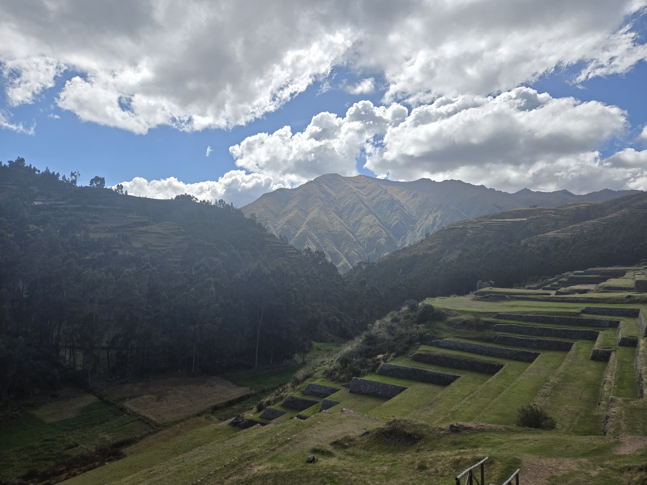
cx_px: 324
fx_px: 430
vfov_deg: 58.9
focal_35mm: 23
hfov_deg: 73.9
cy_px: 242
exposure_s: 1/3134
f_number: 1.8
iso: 25
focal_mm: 5.4
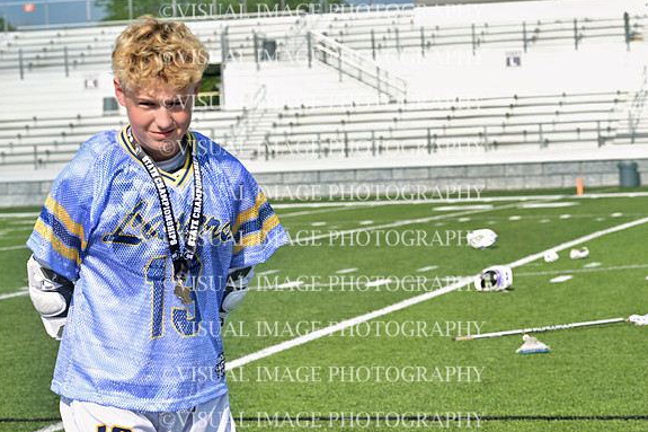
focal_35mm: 113
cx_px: 322
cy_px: 215
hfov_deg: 18.1
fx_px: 2033
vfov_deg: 12.1
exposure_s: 1/320
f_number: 11
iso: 100
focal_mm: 75
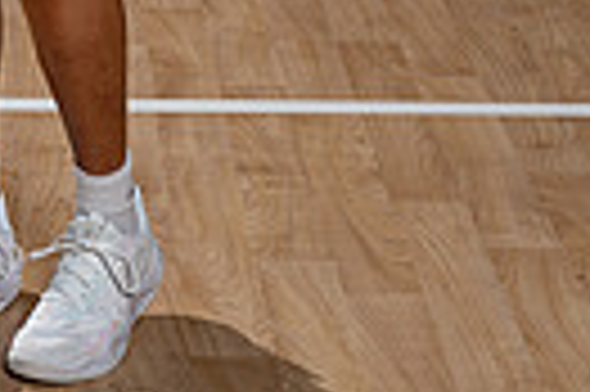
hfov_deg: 11.8
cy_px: -505
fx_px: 2815
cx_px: -59
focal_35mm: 172
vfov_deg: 7.5
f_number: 8
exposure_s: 1/250
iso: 100
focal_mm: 50
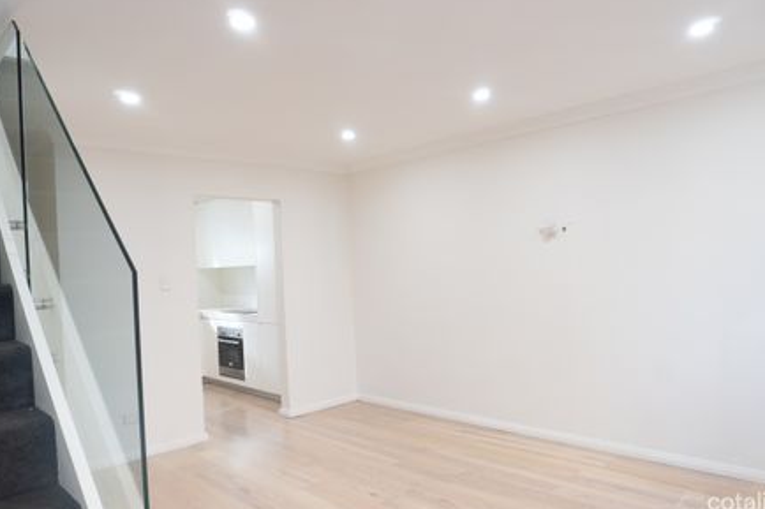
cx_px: 404
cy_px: 263
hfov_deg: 69.4
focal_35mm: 26
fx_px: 552
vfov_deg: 49.5
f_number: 8
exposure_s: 1/5
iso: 200
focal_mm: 16
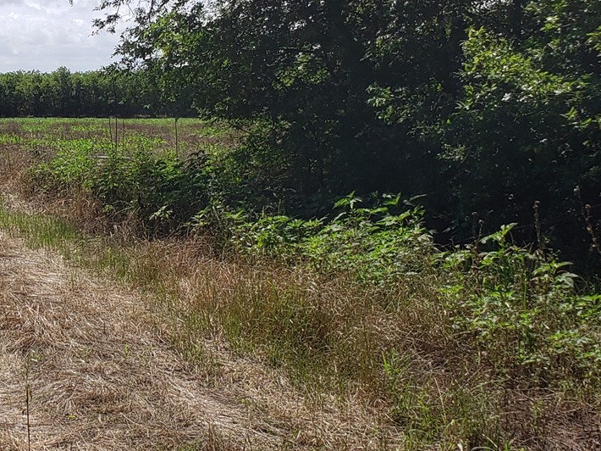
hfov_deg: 24.9
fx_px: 1302
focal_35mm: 75
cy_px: 148
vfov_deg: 19.6
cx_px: 14
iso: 50
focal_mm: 4.3
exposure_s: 1/2082
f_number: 2.4
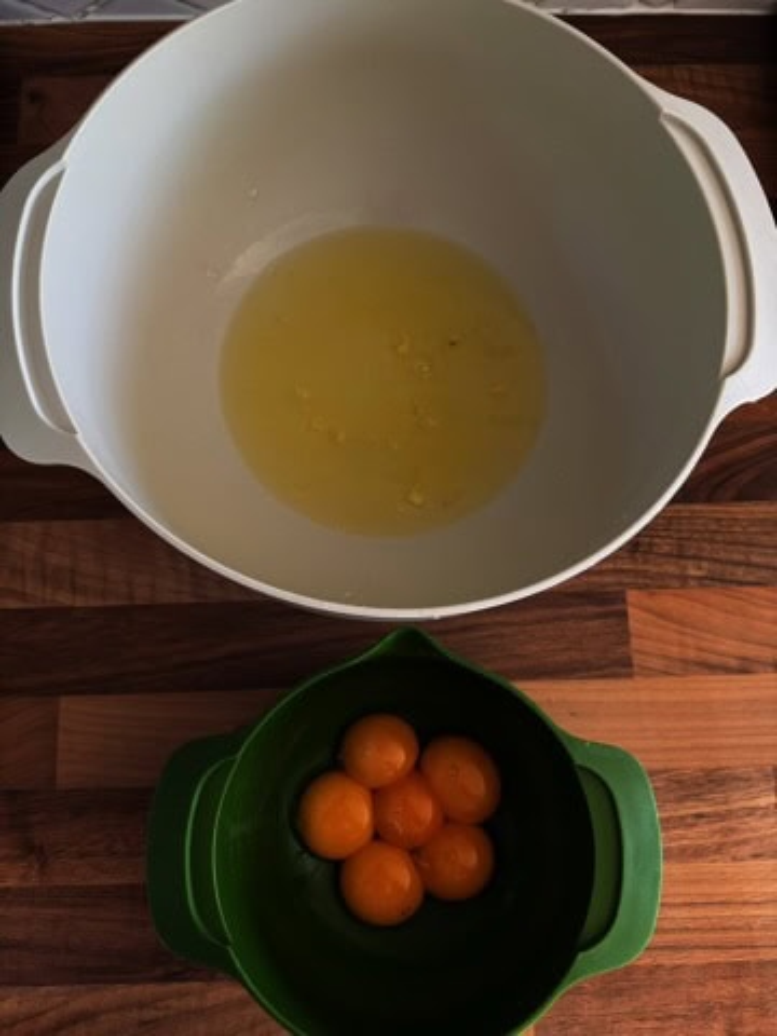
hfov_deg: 56.8
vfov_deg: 71.6
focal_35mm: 24
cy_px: 518
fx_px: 718
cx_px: 388
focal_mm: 6.8
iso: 125
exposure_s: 1/121
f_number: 1.8
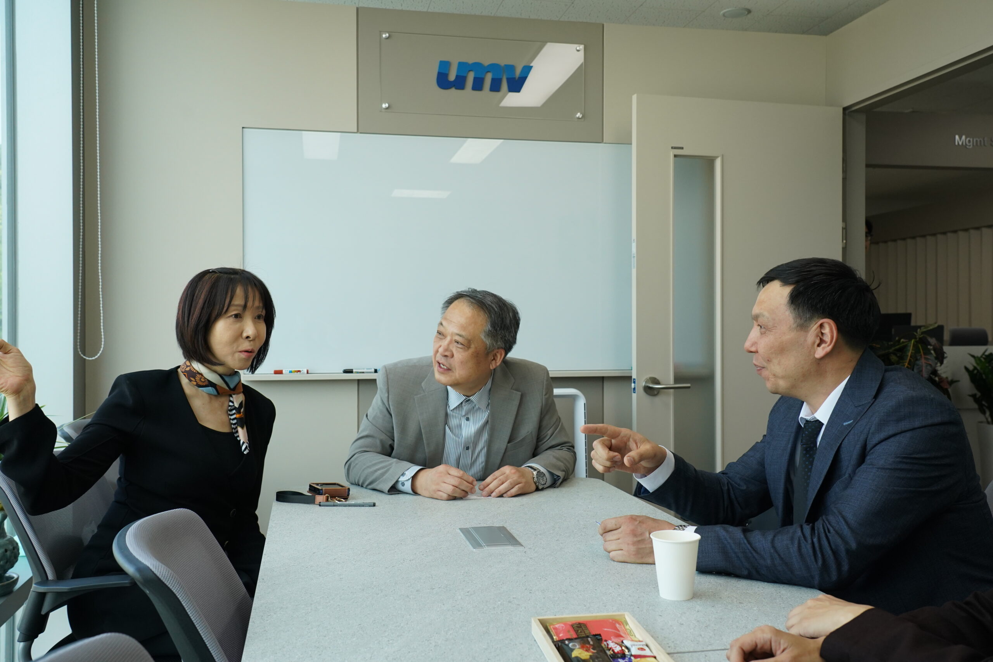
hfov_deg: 61.9
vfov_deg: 43.6
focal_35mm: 30
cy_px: 331
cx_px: 496
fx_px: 827
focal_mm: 30
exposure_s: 1/400
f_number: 5.6
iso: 1250
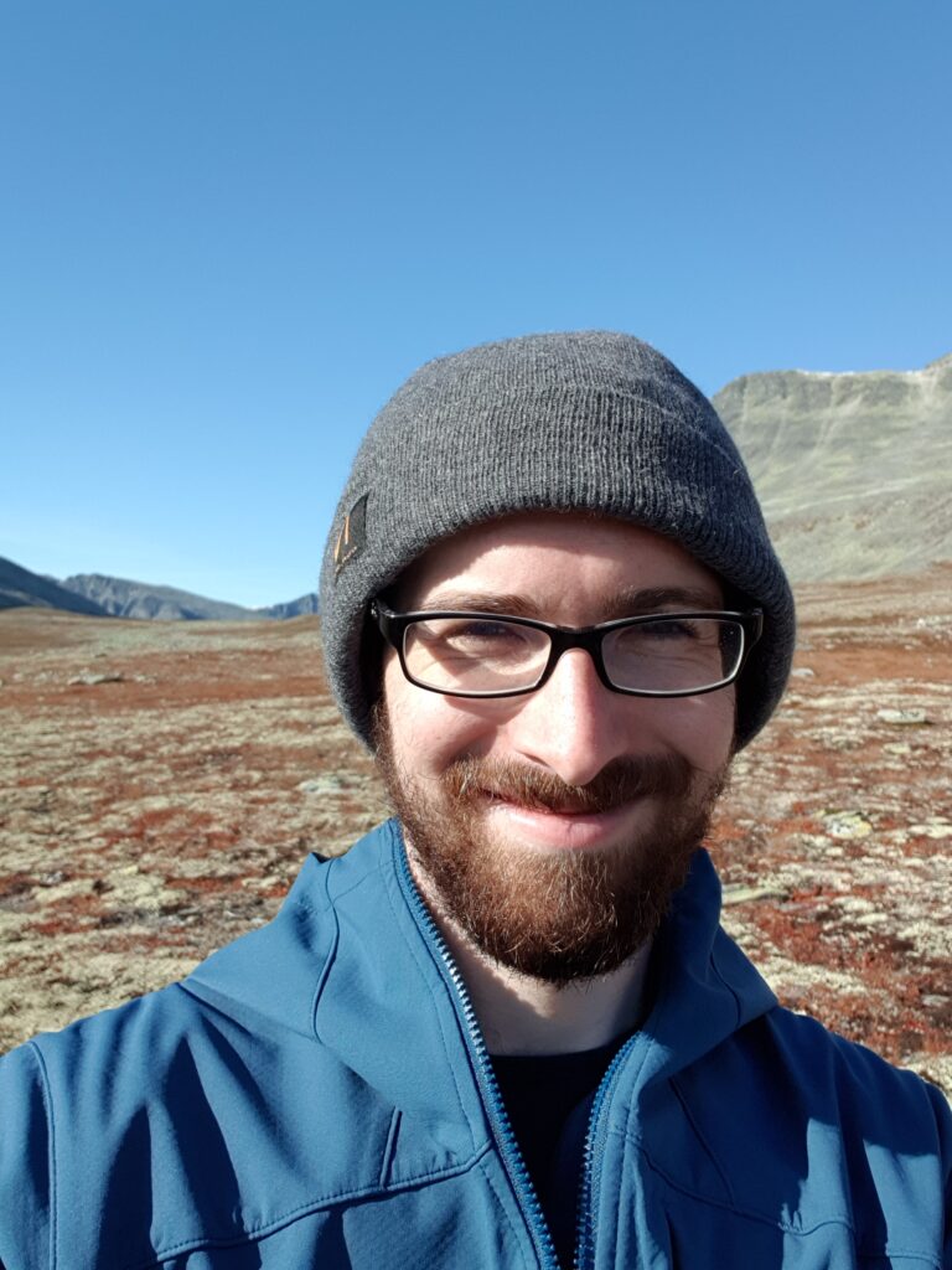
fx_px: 1137
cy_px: 635
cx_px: 476
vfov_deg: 58.4
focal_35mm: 31
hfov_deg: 45.4
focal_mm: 2.92
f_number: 1.7
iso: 40
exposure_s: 1/1476
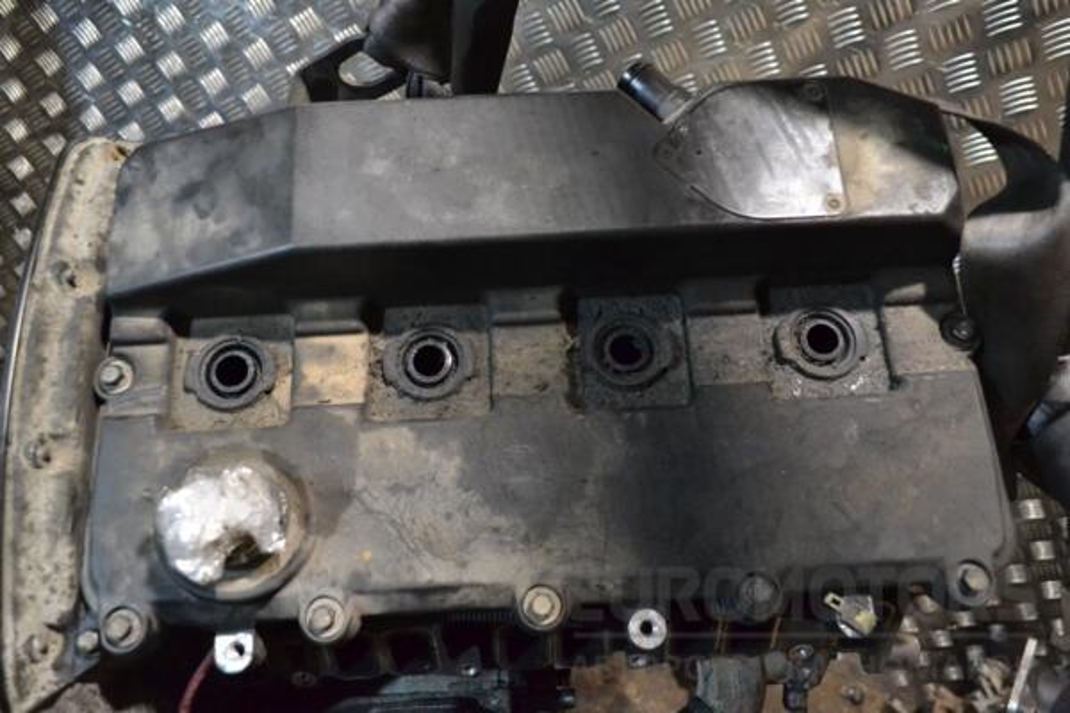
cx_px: 535
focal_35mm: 27
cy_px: 356
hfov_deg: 67.4
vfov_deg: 47.9
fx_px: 802
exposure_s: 1/100
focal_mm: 18
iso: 3200
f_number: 5
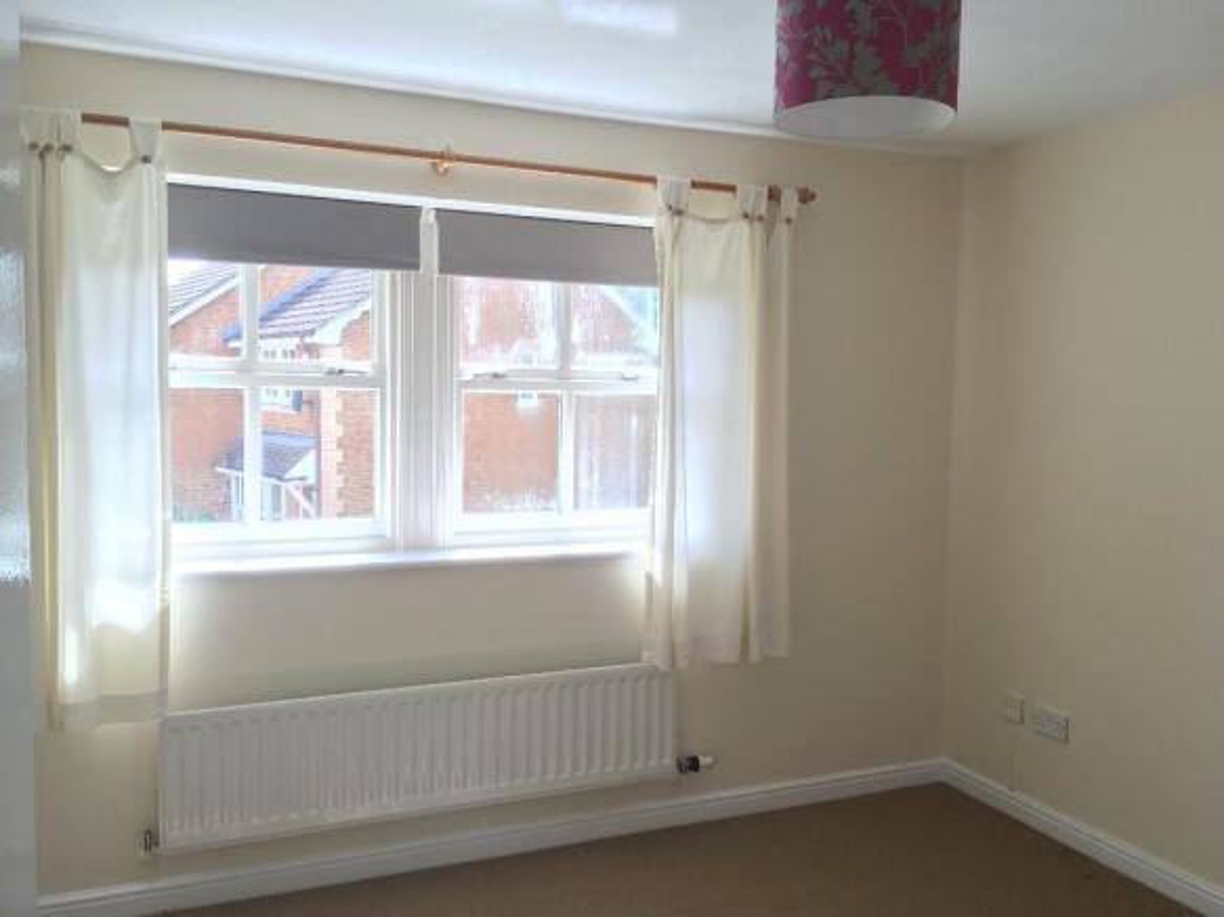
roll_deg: -0.2
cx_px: 612
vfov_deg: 48.2
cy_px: 458
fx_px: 1025
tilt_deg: -4.4
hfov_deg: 61.7
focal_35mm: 29
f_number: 2.2
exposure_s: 1/60
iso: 25
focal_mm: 4.15
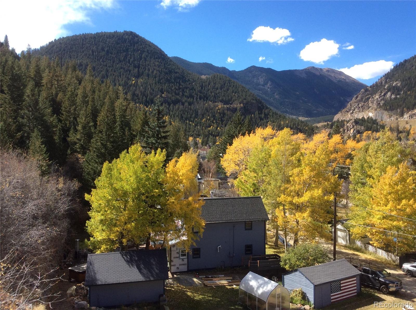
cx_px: 208
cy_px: 155
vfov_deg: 44.0
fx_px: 384
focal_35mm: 32
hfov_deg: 56.9
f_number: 2.4
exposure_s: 1/752
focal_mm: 3.3
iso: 32
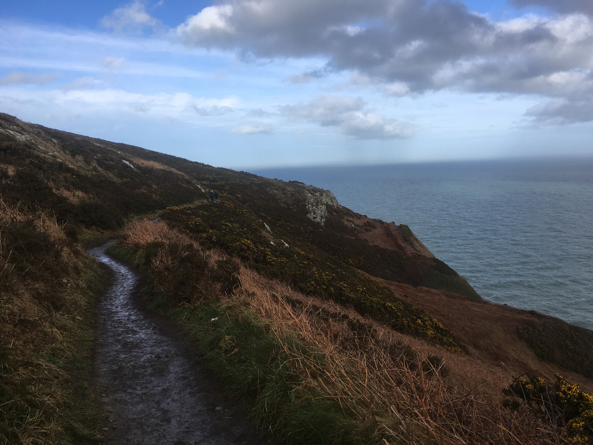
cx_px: 296
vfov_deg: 48.2
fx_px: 497
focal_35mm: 29
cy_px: 222
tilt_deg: -5.8
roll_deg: +2.5
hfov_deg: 61.7
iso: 25
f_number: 2.2
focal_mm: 4.15
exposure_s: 1/1131
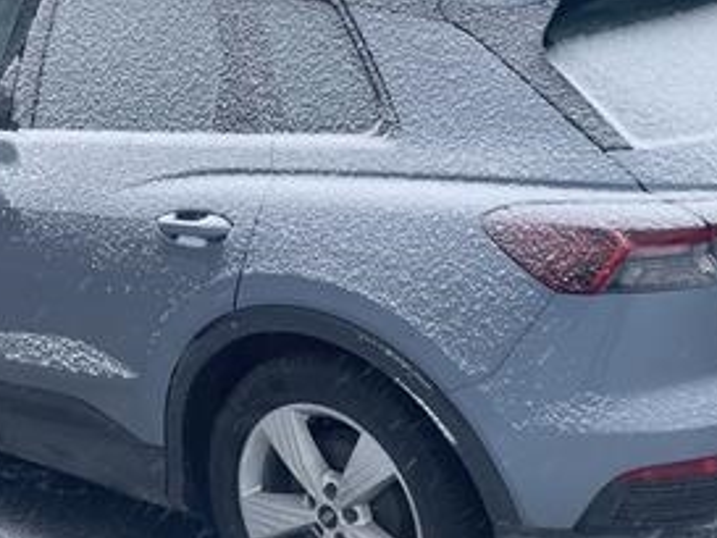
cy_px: 315
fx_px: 1264
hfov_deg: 31.6
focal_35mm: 61
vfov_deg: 24.0
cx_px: 294
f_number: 1.6
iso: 100
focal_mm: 4.2
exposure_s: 1/121
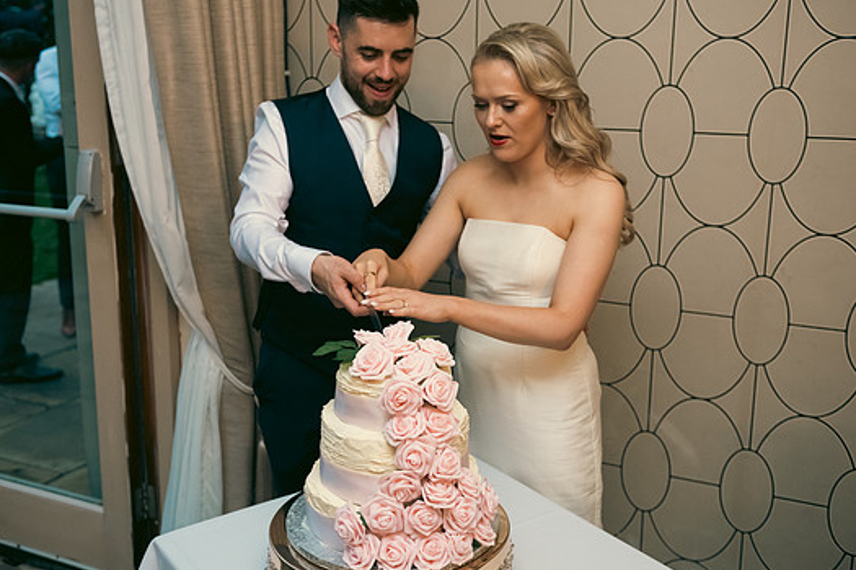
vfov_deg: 31.9
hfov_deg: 46.4
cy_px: 271
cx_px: 416
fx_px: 999
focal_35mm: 42
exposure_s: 1/160
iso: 800
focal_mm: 38
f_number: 3.5
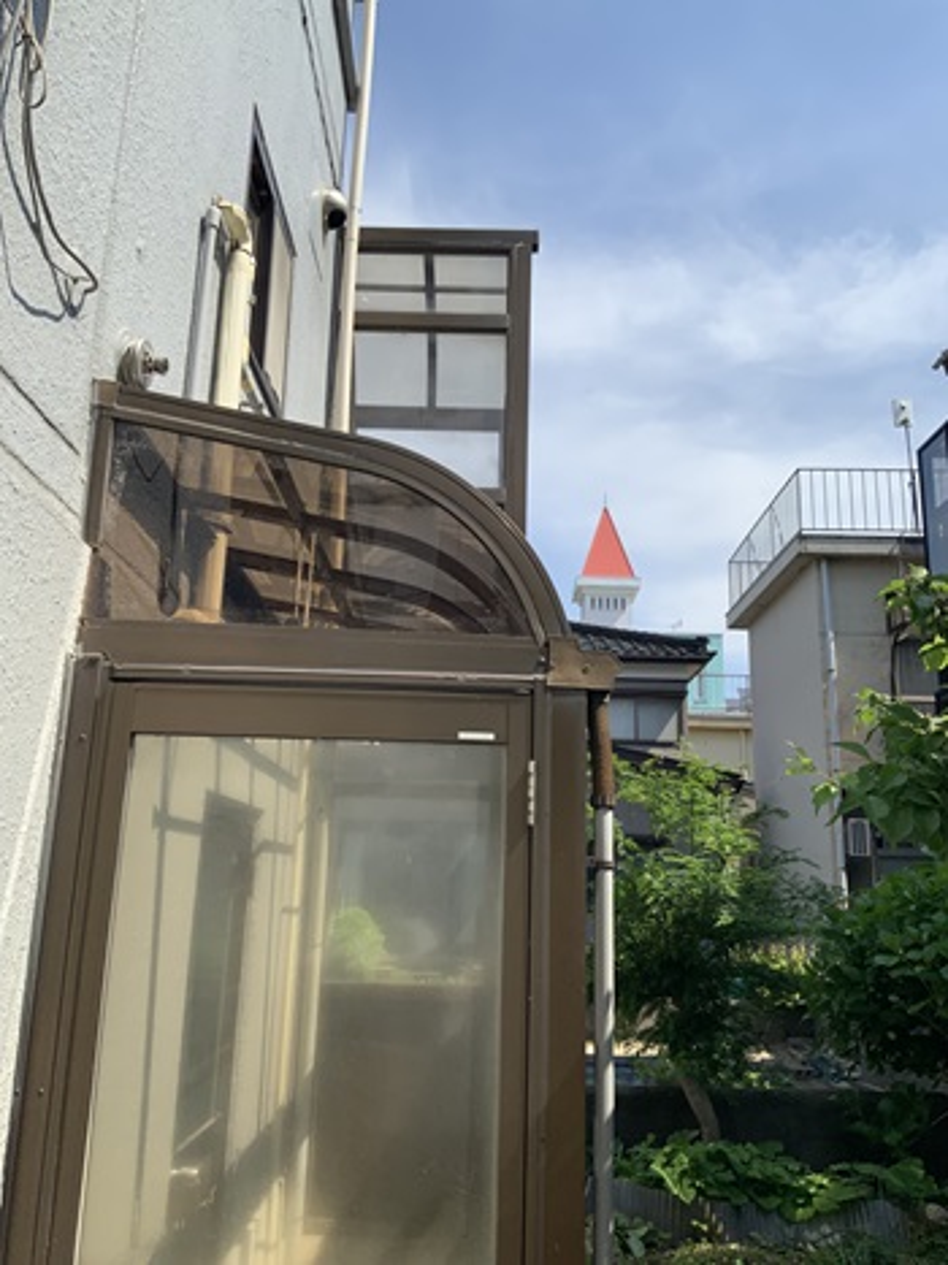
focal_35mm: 29
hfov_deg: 48.2
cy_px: 632
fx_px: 1059
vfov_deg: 61.7
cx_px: 474
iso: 16
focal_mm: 3
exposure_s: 1/2058
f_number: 1.8
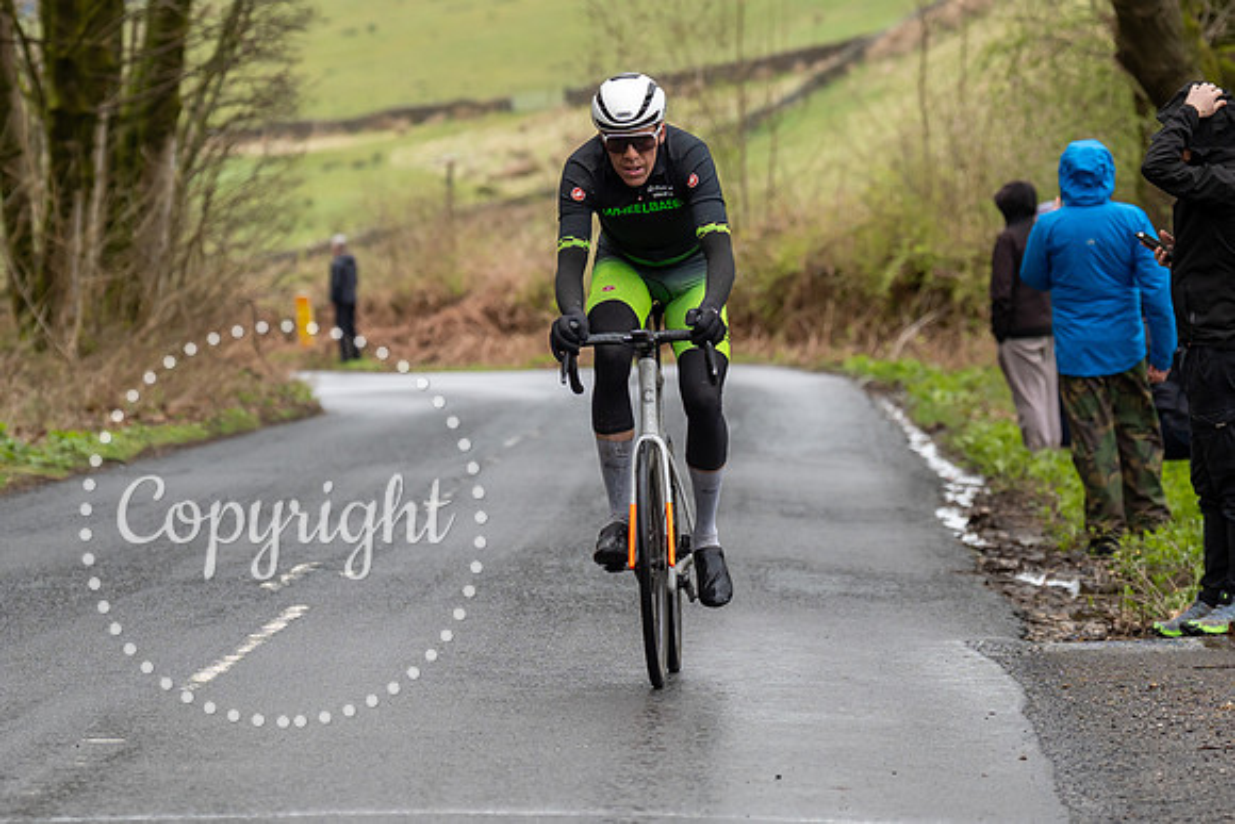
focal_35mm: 232
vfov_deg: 5.9
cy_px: 239
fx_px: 7951
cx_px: 758
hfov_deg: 8.9
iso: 500
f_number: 3.5
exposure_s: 1/1000
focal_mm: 115
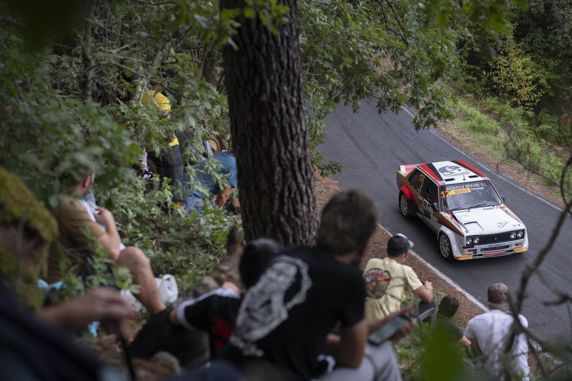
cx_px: 286
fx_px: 794
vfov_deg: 27.0
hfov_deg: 39.6
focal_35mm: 50
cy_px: 190
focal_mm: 50
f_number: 2.8
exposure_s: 1/1600
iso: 1600
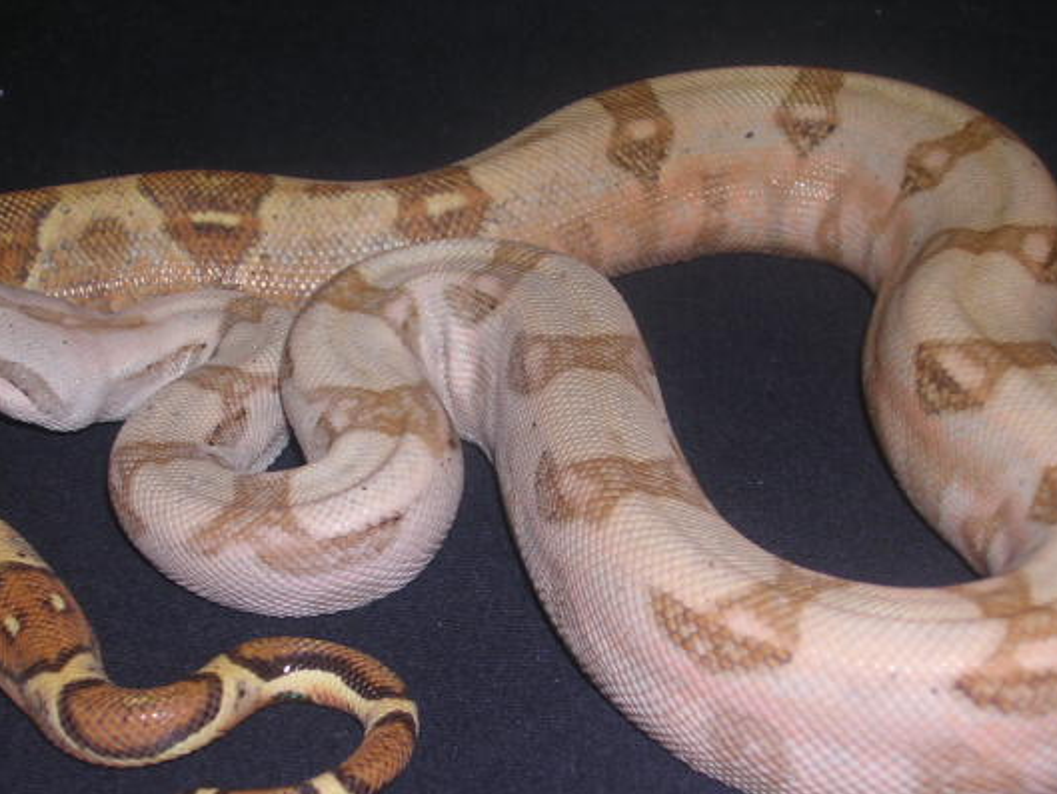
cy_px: 474
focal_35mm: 81
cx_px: 476
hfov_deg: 24.1
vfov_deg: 18.2
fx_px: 2474
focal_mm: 10.2
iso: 100
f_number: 3.6
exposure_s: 1/60.1
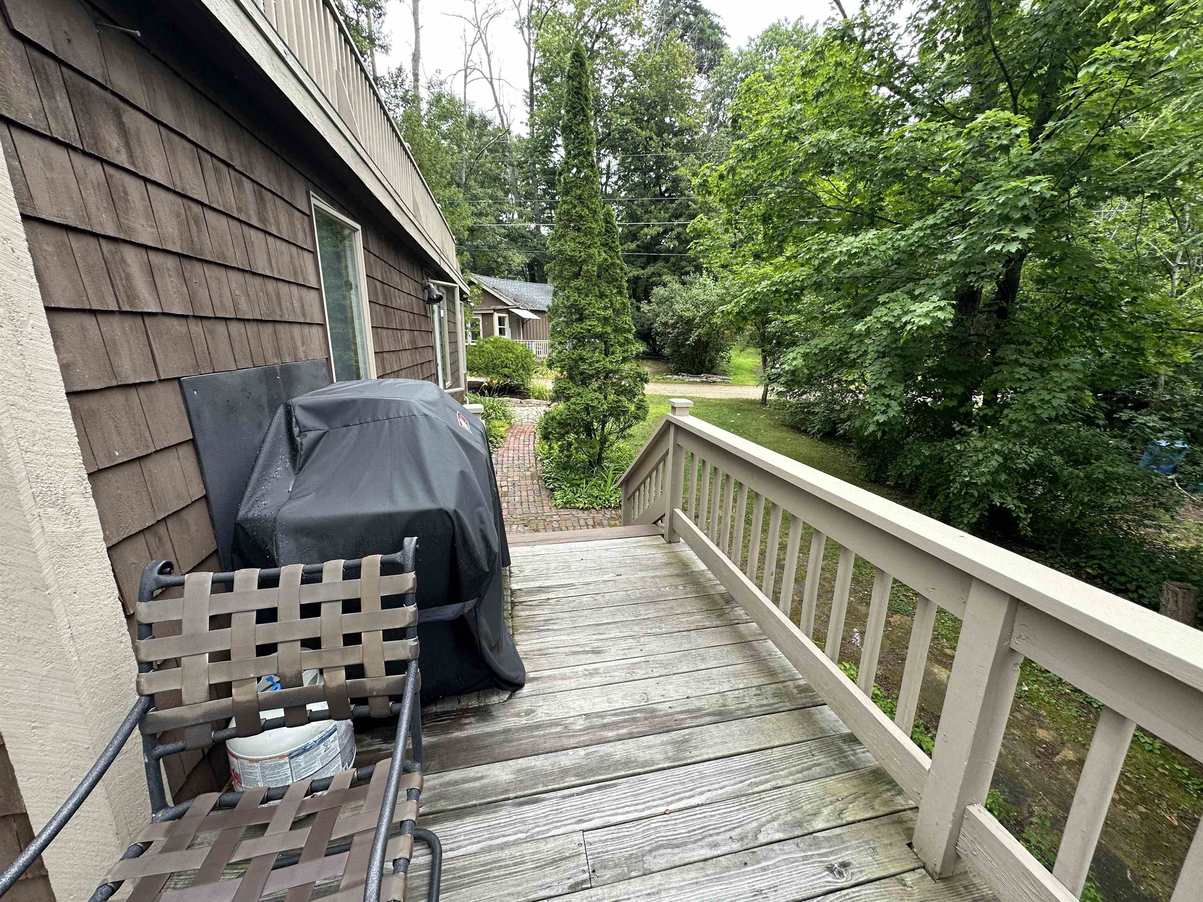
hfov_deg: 102.1
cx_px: 602
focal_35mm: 14
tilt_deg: -12.0
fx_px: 487
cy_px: 451
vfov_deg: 85.7
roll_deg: +1.3
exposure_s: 1/99
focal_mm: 2.22
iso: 50
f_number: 2.2
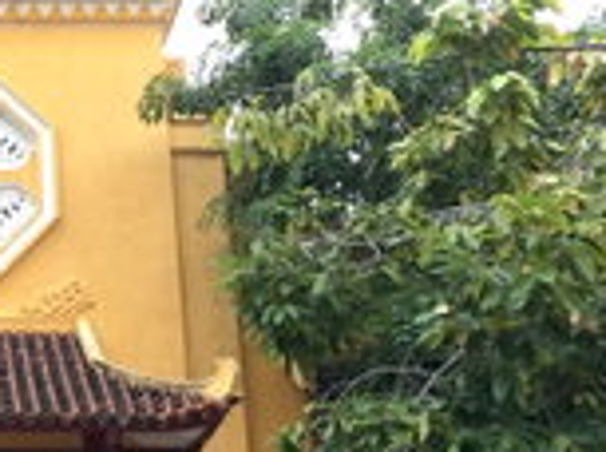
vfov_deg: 19.3
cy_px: 242
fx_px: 1327
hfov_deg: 23.9
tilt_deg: +20.7
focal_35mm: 76
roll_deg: -0.6
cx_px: -83
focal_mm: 4.15
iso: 25
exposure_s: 1/245
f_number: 2.2
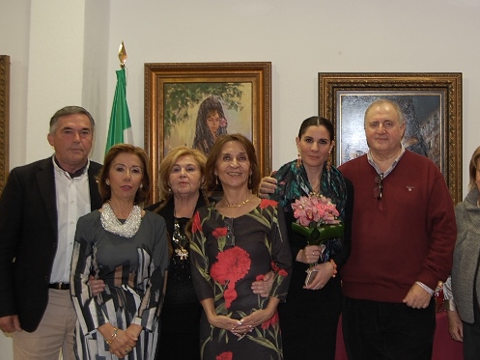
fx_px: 707
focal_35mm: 51
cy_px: 136
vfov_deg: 28.5
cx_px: 365
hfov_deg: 36.5
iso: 200
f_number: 5
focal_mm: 22
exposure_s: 1/15
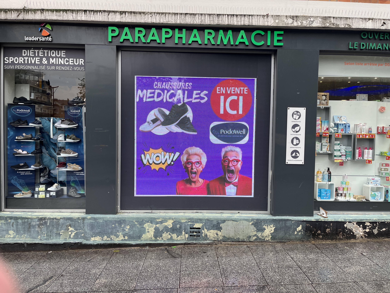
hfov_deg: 67.3
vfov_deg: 53.1
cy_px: 146
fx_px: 293
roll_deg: -0.6
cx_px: 195
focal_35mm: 26
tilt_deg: -1.0
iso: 50
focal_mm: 5.1
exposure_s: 1/615
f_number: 1.6
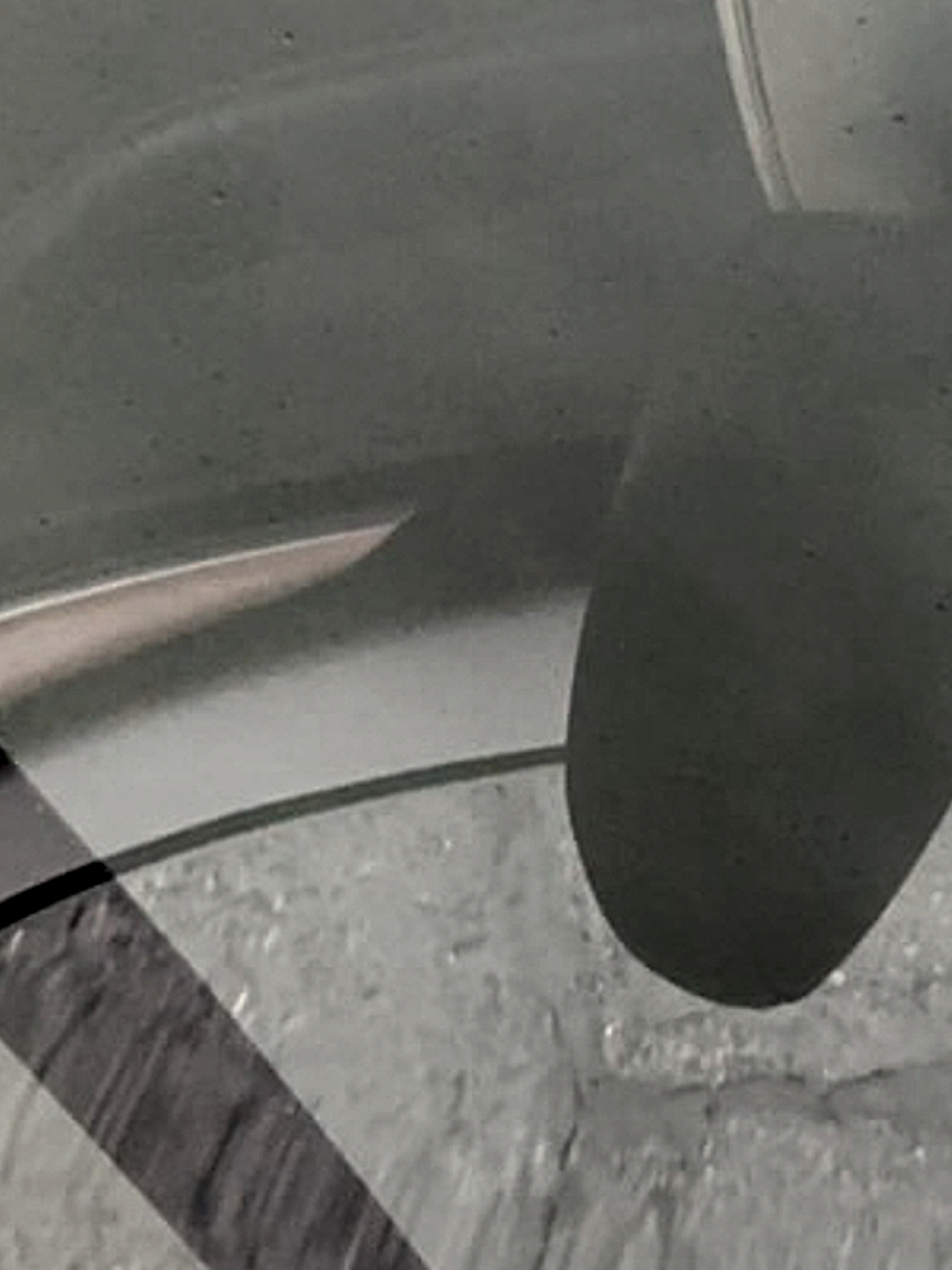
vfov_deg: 27.0
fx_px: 2641
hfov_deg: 19.5
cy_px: 535
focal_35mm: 72
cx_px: 1055
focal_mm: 3
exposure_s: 1/60
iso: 160
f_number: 1.8
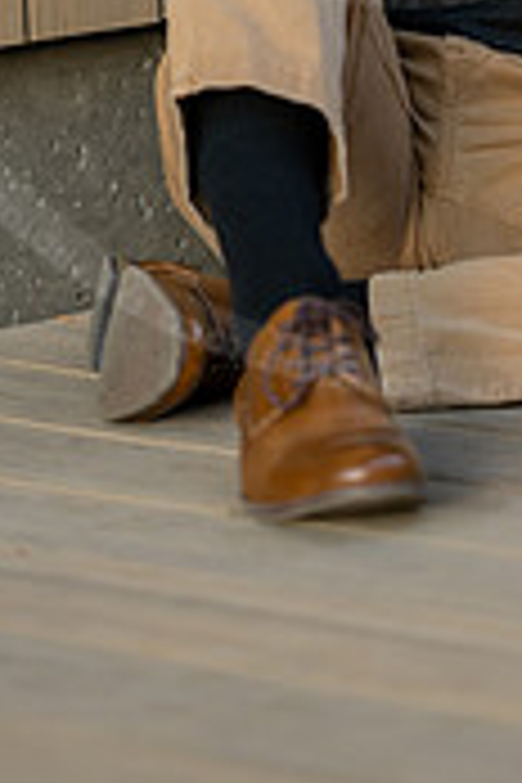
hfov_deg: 6.2
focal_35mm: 220
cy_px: -184
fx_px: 4785
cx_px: 418
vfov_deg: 9.2
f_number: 1.8
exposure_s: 1/320
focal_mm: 85
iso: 200
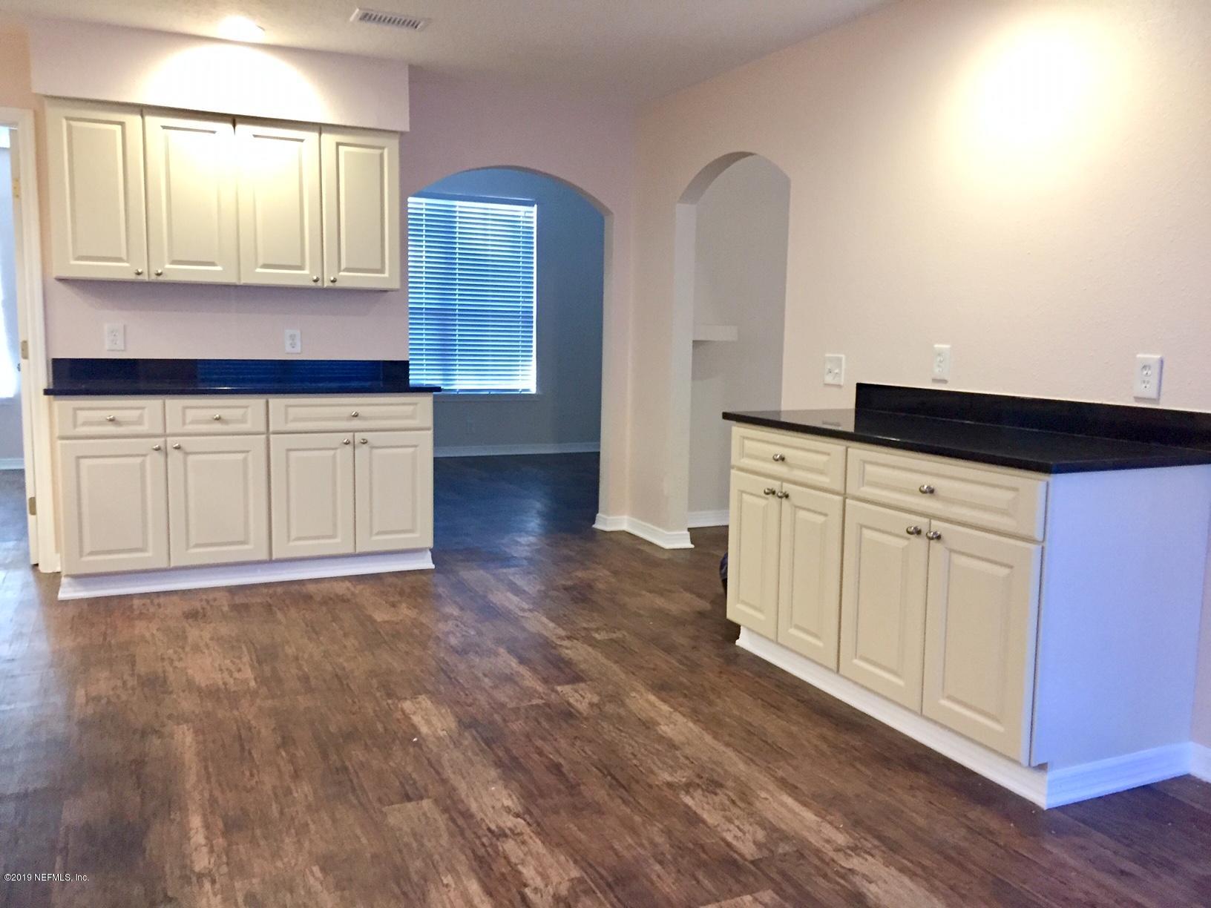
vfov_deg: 48.2
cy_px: 454
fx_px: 1015
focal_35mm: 29
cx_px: 606
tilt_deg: -7.7
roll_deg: -0.3
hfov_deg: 61.7
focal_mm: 4.15
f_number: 2.2
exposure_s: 1/30
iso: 250
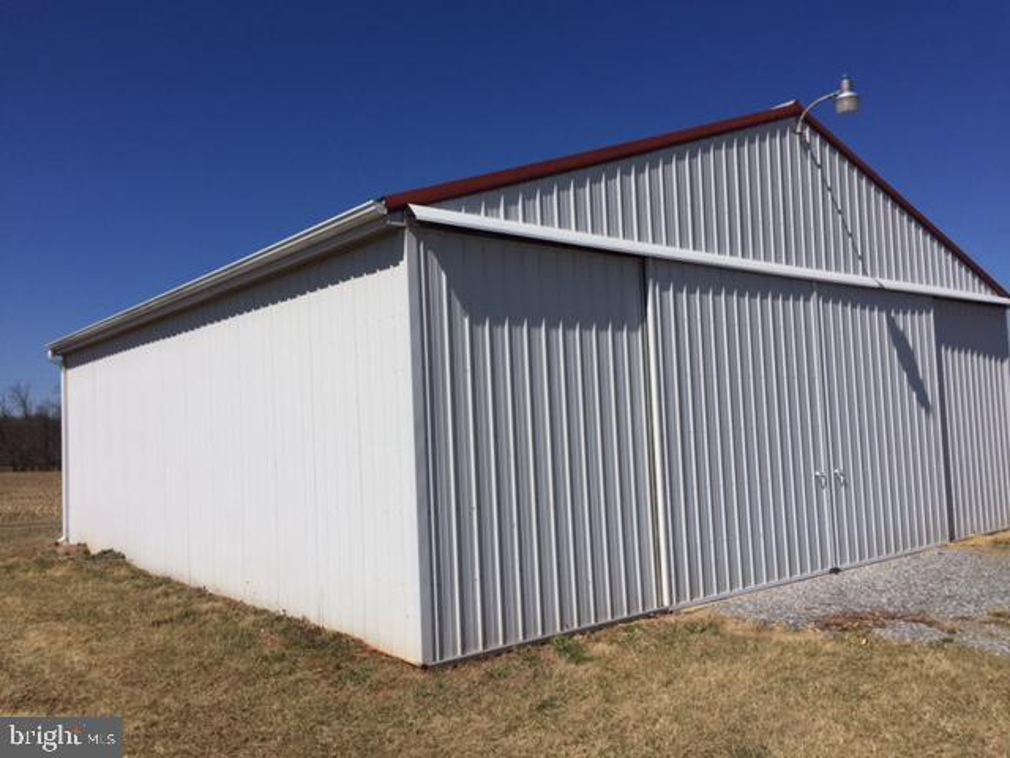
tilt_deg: +3.7
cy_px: 379
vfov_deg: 48.2
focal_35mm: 29
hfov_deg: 61.7
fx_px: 846
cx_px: 505
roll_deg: +2.1
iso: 32
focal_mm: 4.15
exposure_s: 1/6623
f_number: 2.2
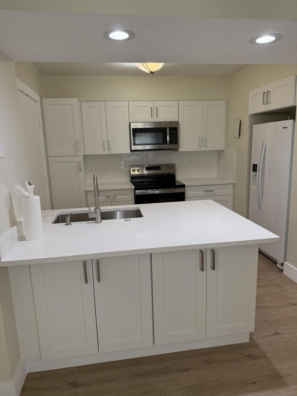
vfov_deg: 71.6
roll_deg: +1.7
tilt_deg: -10.0
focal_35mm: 24
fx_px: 275
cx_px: 148
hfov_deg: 56.8
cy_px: 198
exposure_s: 1/226
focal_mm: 6.76
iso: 200
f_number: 1.78
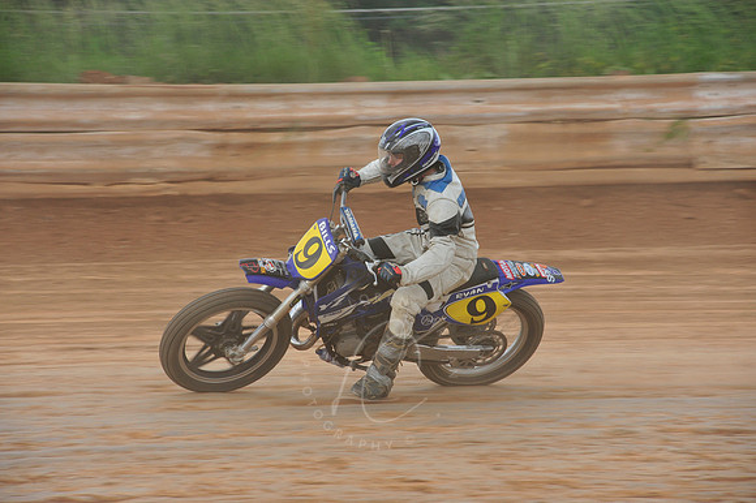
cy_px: 252
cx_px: 378
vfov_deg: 6.9
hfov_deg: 10.3
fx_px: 4197
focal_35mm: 200
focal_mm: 200
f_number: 10
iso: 800
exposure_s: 1/400
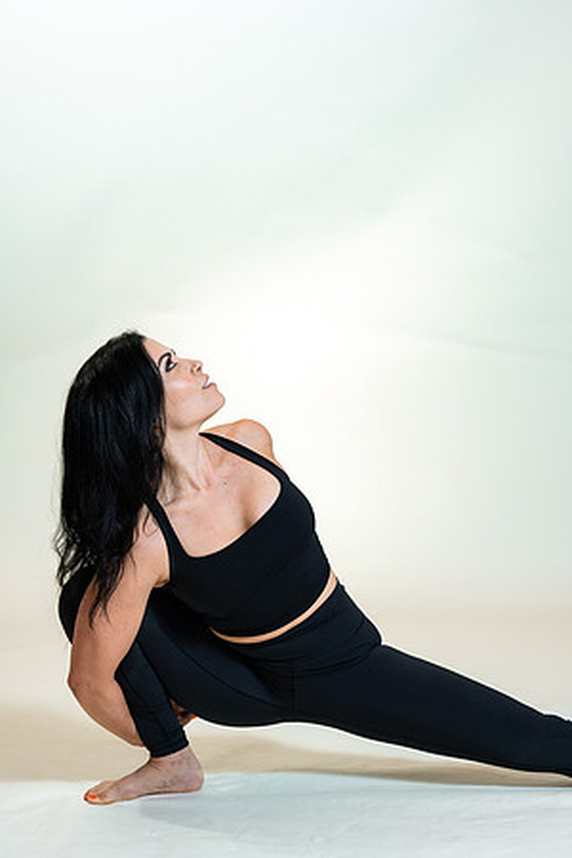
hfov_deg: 16.1
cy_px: 429
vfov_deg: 23.9
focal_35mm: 85
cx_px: 286
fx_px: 2026
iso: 320
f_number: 4
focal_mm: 85
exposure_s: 1/160
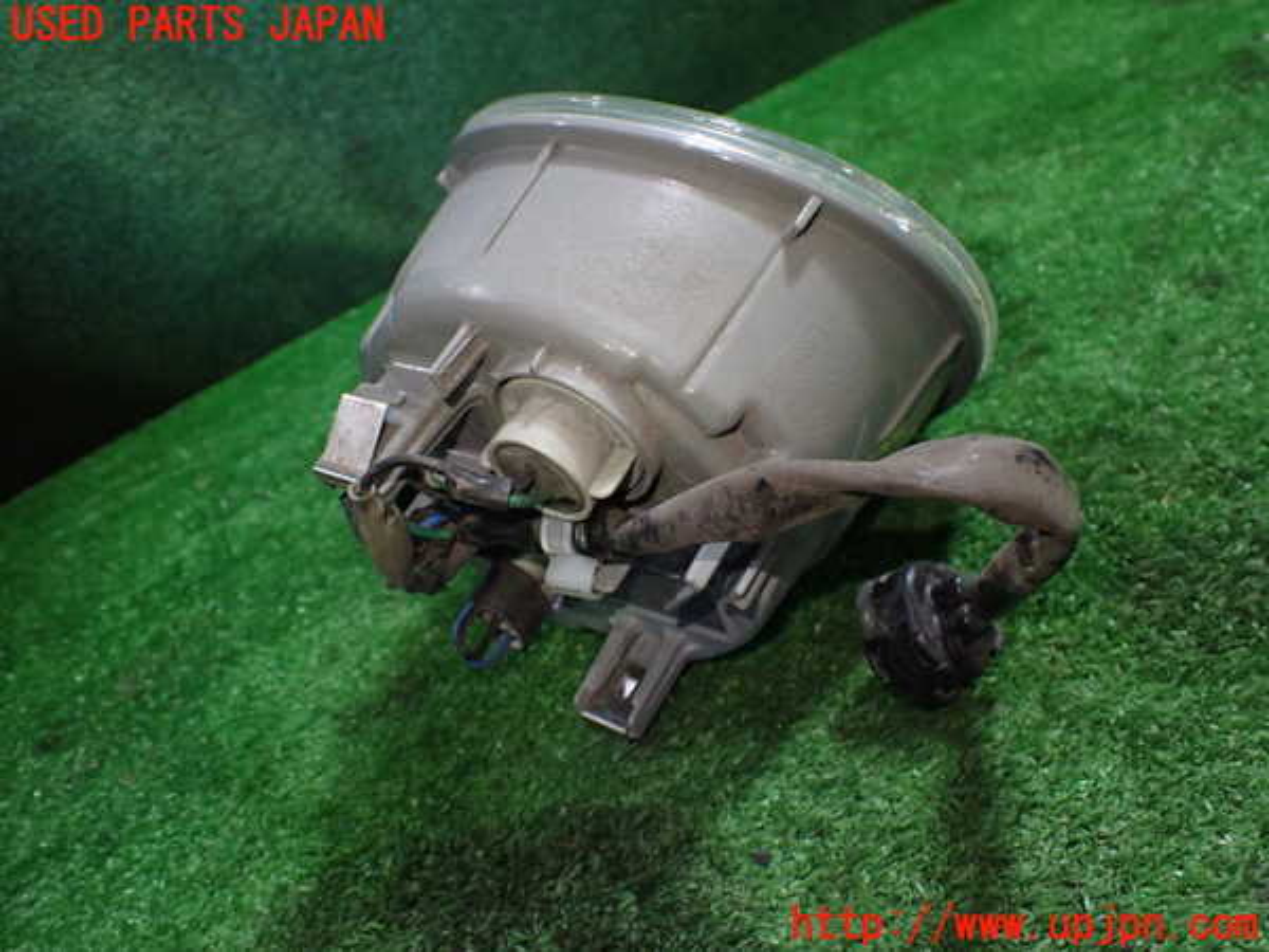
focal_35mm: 30
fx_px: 1100
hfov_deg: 60.0
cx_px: 634
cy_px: 476
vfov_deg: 46.8
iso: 800
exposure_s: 1/125
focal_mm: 5.4
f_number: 2.3
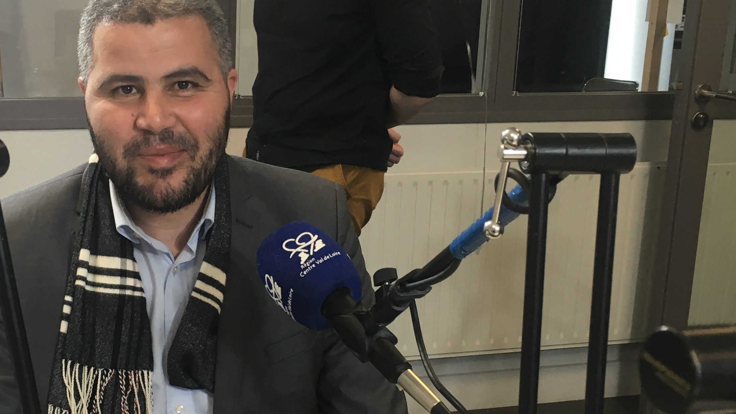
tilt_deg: -15.0
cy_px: 275
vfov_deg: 20.7
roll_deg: -1.2
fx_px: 1132
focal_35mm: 58
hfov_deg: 35.7
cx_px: 244
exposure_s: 1/33
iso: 32
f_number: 2.2
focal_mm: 4.15
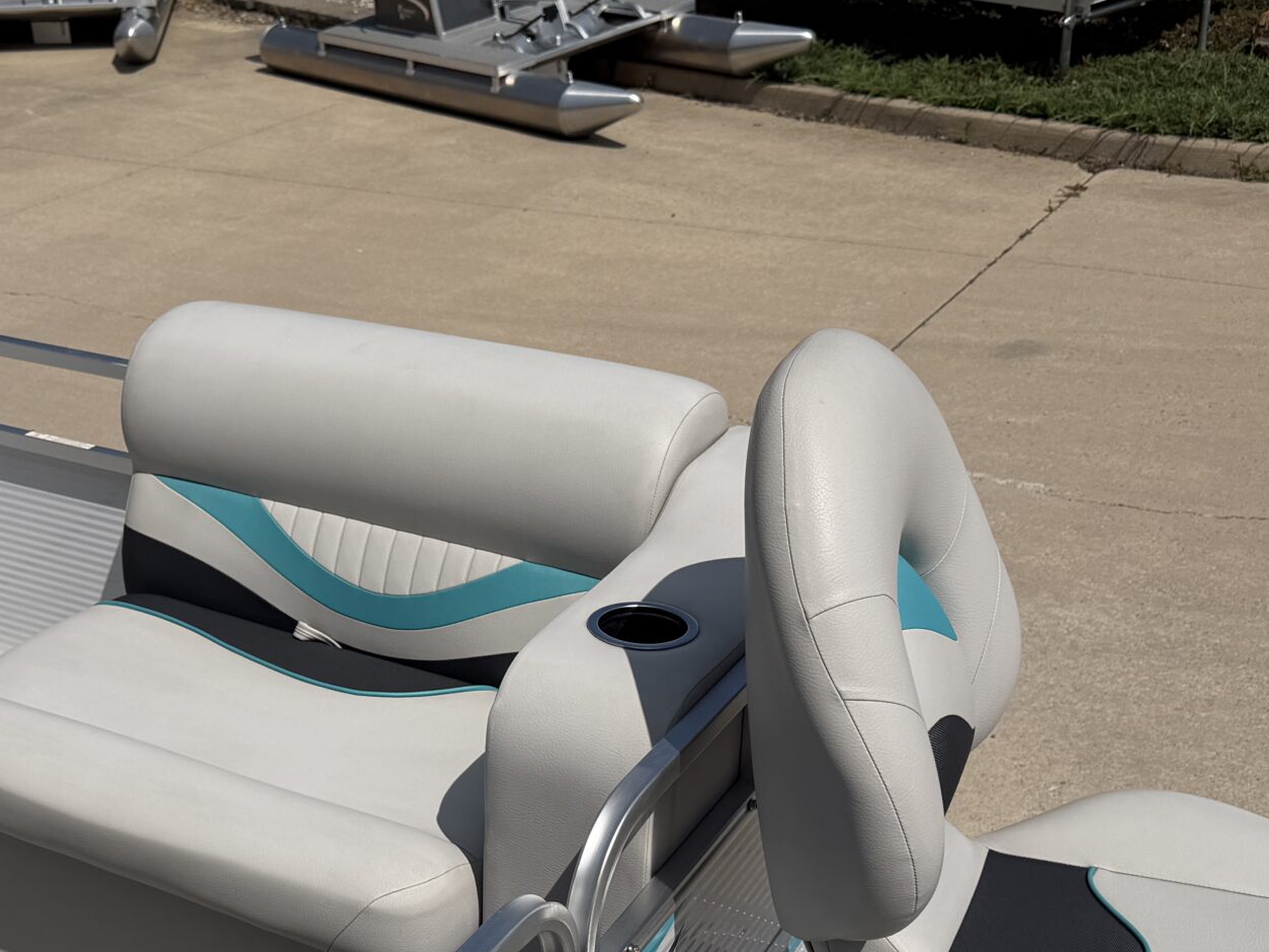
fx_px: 1796
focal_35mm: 49
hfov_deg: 38.0
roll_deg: +1.1
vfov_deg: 29.5
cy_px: 636
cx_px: 333
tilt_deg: -26.0
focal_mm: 6.76
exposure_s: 1/14286
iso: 80
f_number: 1.78
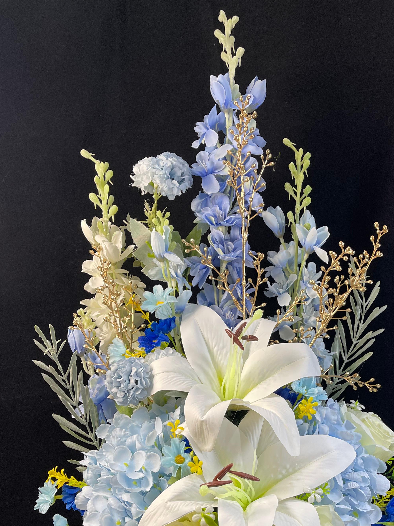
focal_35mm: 38
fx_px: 577
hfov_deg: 37.5
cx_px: 250
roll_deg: -1.4
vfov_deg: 48.1
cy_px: 354
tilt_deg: -12.1
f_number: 1.6
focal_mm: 5.1
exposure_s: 1/100
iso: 100
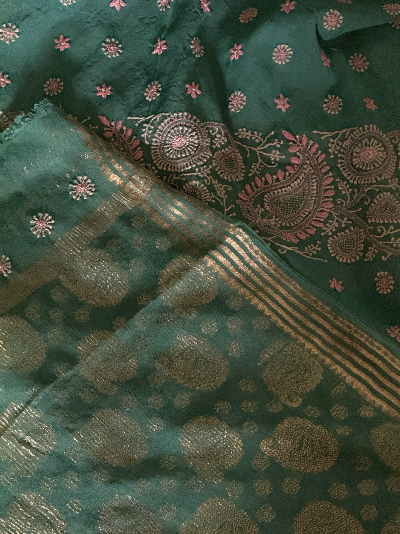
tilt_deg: -69.2
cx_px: 200
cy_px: 267
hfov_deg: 12.3
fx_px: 1849
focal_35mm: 120
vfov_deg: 16.4
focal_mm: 15.66
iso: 1600
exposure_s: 1/40
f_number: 2.8
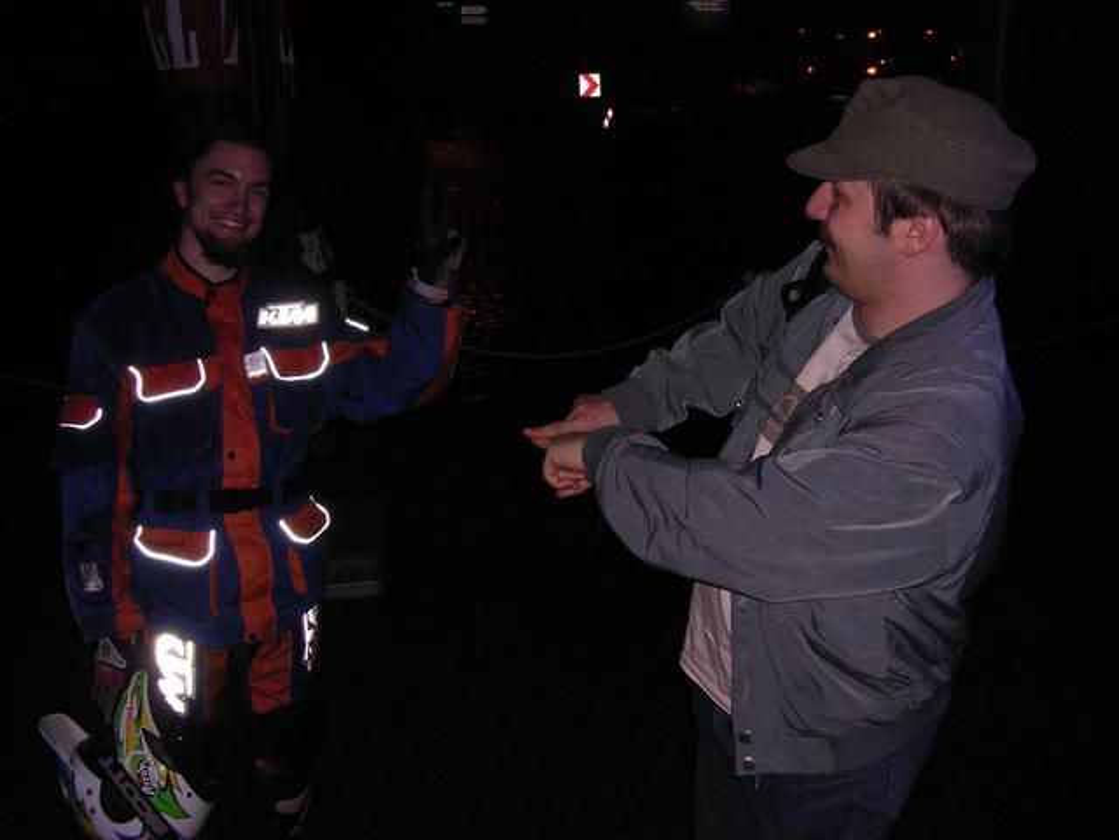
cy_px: 420
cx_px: 560
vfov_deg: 37.7
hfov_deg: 49.0
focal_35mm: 38
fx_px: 1228
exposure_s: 1/60.1
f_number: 2.8
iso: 100
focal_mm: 5.8
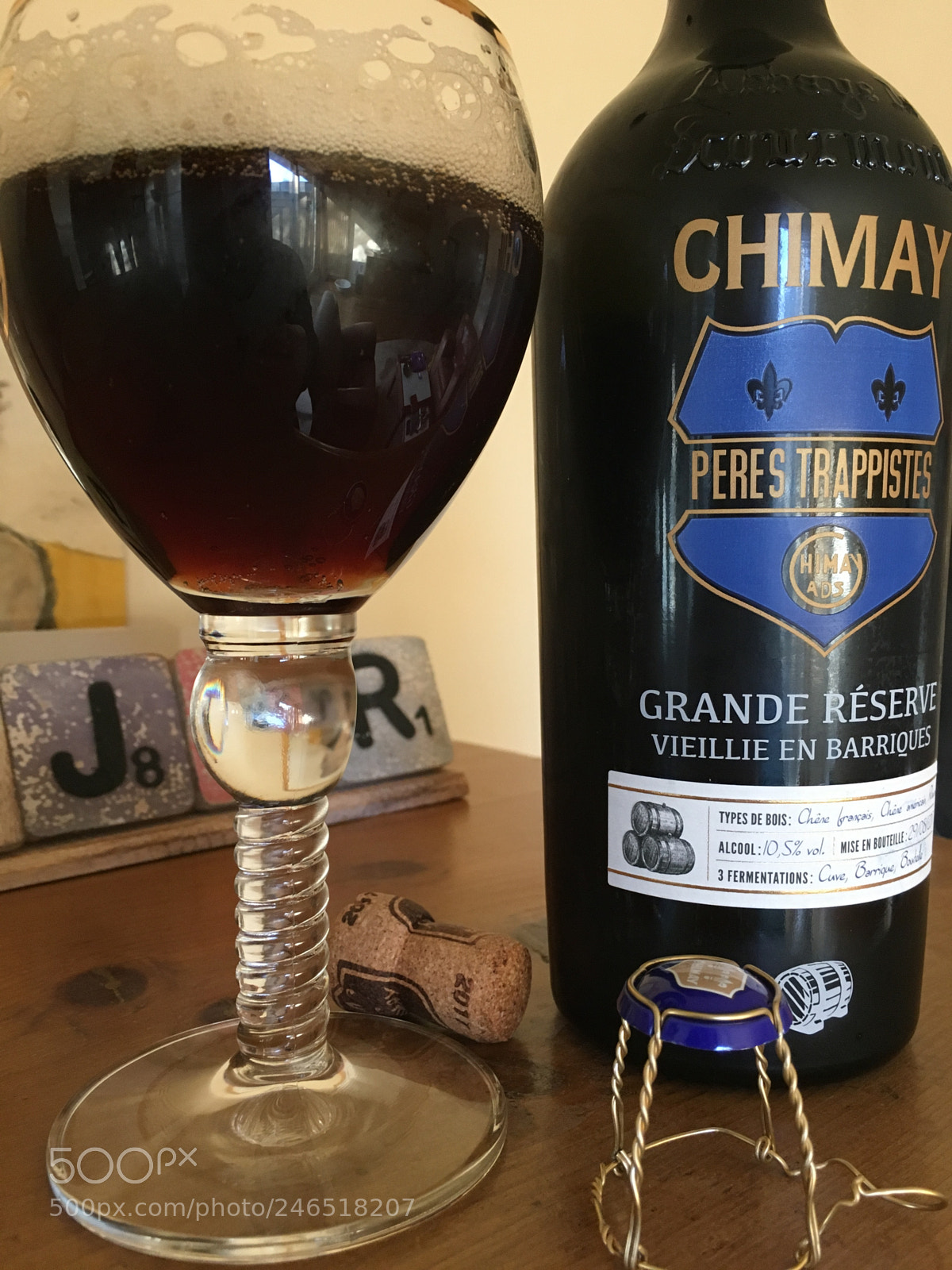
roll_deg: +0.9
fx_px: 1063
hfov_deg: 48.2
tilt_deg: -4.2
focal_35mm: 29
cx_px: 476
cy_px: 635
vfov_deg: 61.7
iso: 160
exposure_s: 1/33
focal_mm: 4.15
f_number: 2.2
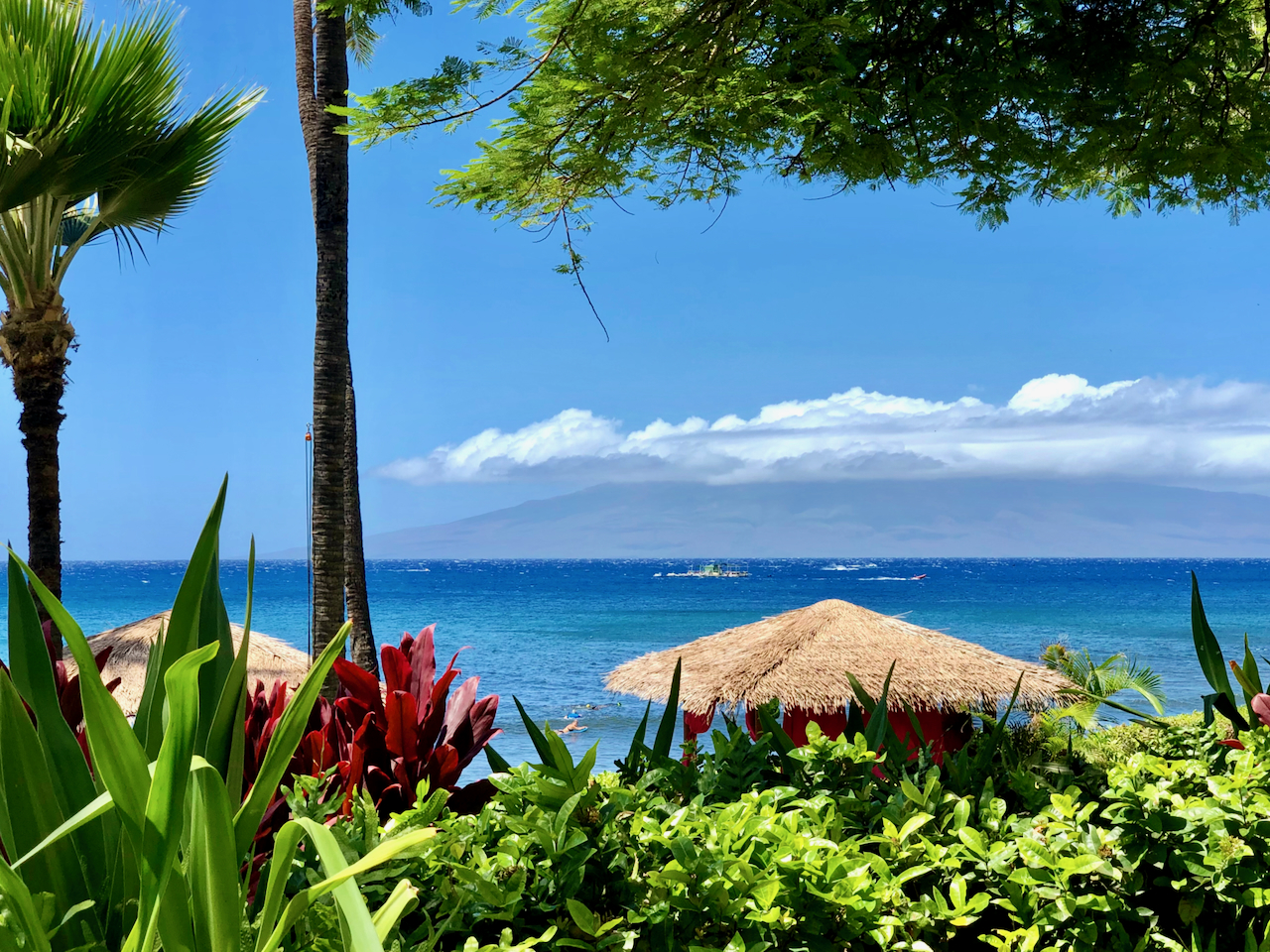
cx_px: 635
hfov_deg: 36.8
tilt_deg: +3.5
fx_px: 1908
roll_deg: -0.8
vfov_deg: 28.0
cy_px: 476
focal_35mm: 52
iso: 16
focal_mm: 6
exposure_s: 1/1000
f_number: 2.4
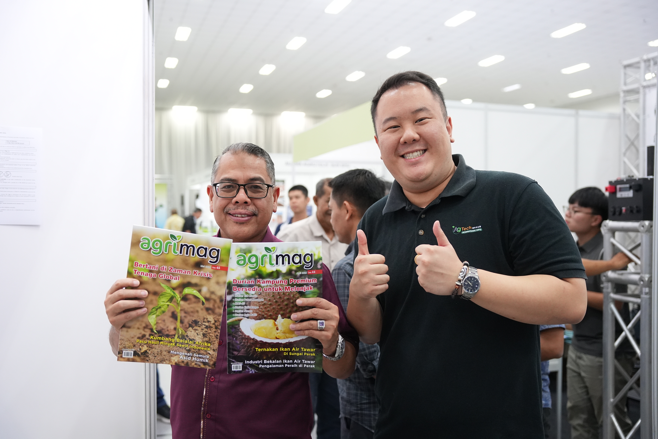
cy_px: 220
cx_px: 329
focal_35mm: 36
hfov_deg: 52.5
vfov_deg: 36.4
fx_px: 667
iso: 3200
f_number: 3.2
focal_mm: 36.5
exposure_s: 1/200
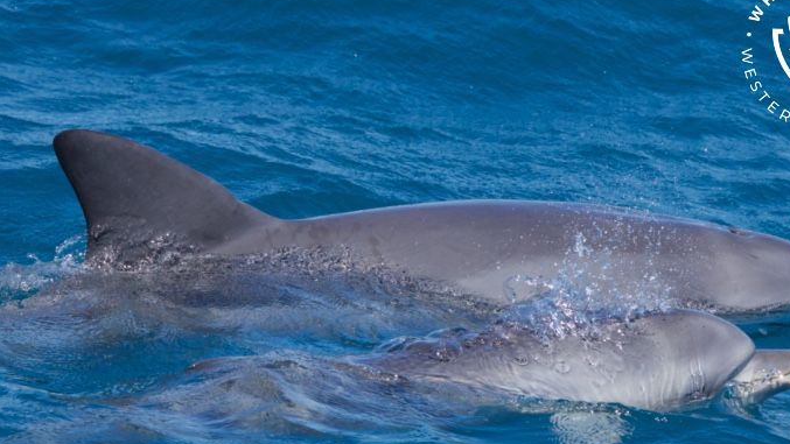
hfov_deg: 4.3
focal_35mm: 500
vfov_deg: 2.4
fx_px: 10475
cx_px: 447
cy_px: 274
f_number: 8
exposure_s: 1/3200
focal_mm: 404
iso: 1600
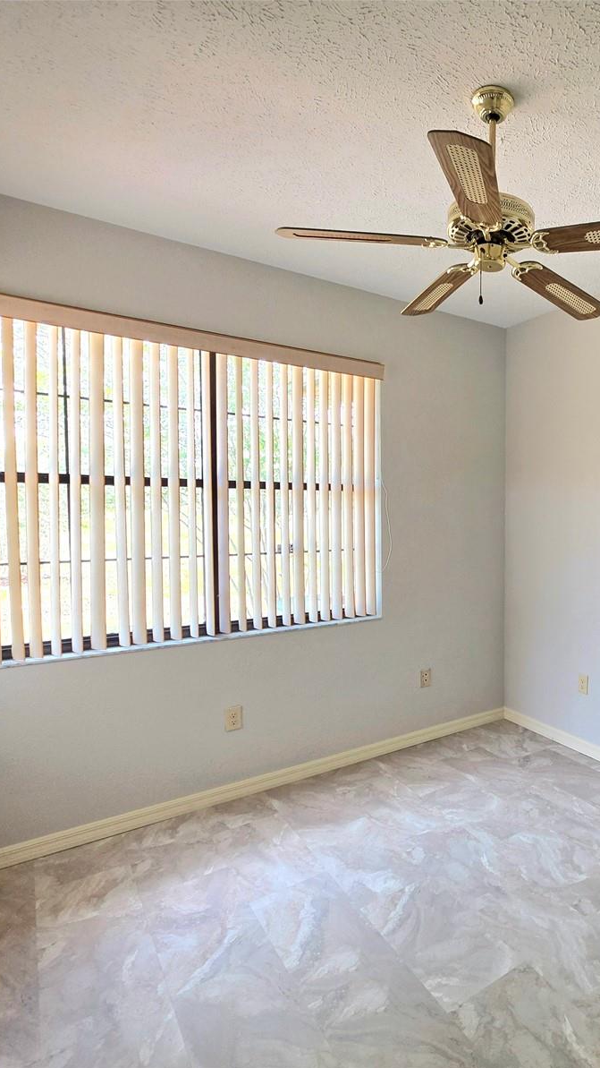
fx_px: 537
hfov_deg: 53.1
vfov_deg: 89.6
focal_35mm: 19
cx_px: 507
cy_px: 536
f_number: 1.9
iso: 64
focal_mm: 2.2
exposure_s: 1/120
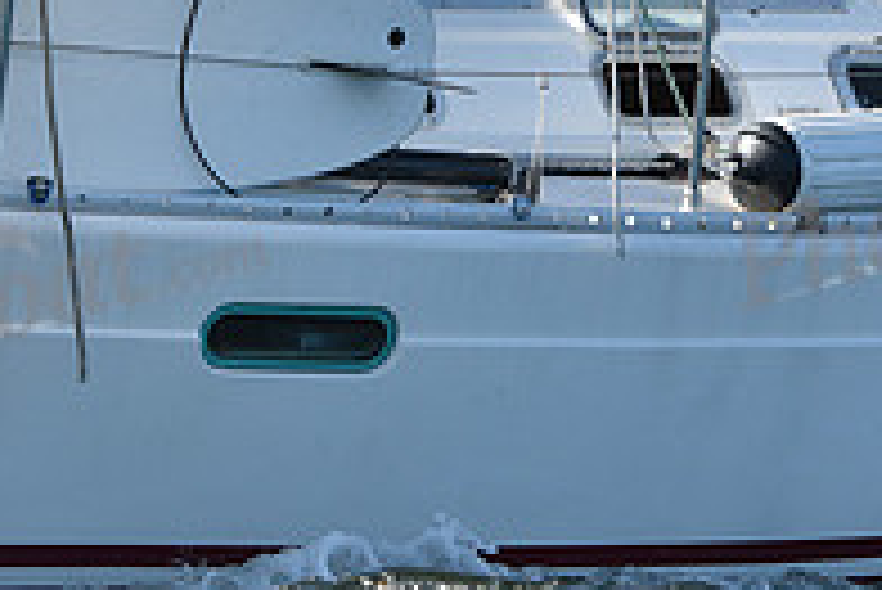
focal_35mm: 385
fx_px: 9439
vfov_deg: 3.6
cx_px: 504
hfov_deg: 5.3
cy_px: 20
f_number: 6.3
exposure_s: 1/1250
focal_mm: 130
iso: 320
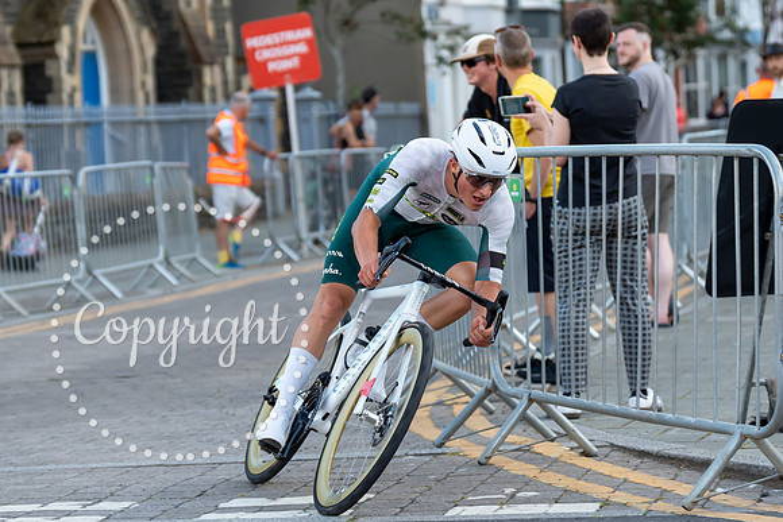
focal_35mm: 140
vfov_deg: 9.8
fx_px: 3048
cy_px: 290
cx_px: 389
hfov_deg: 14.6
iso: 500
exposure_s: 1/800
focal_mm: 88
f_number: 3.2
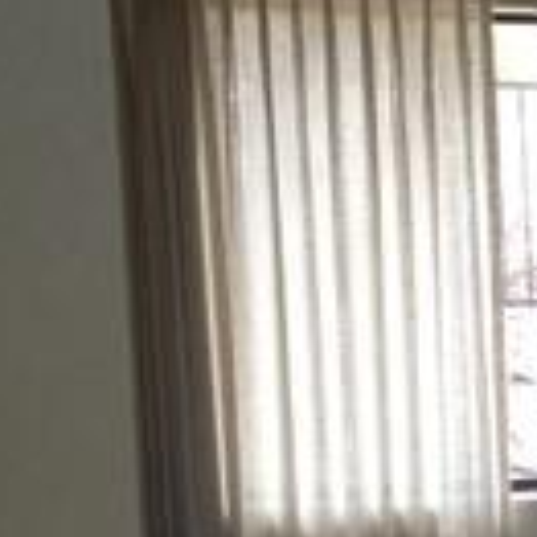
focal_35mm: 142
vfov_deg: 12.1
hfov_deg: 10.6
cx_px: 1287
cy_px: 582
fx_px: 2492
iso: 80
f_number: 2.4
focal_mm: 4.12
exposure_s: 1/60
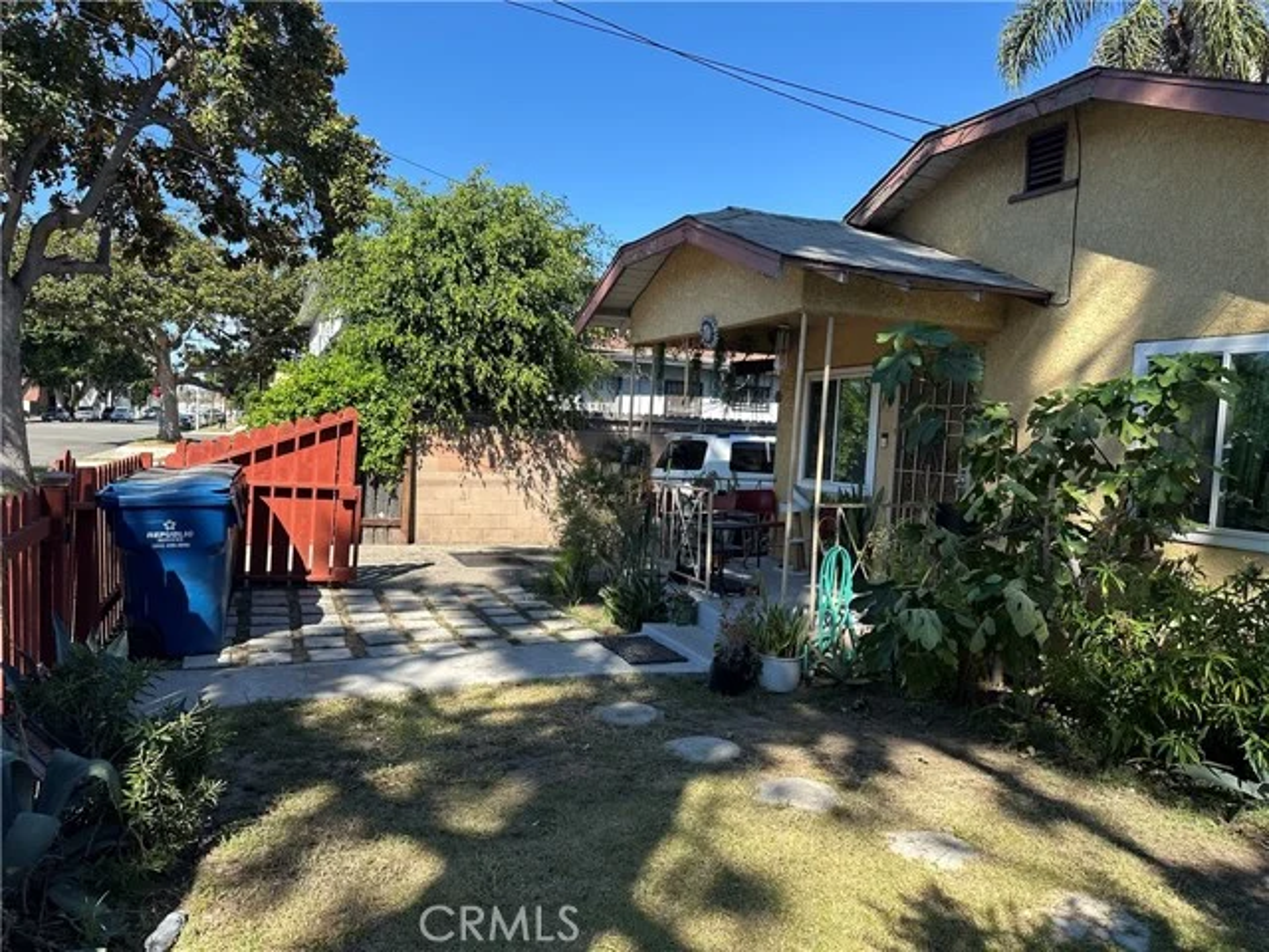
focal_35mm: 24
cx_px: 634
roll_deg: -2.8
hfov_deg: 71.6
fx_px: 880
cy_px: 476
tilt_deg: -2.8
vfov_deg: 56.8
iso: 80
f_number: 1.78
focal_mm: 6.86
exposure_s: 1/1916
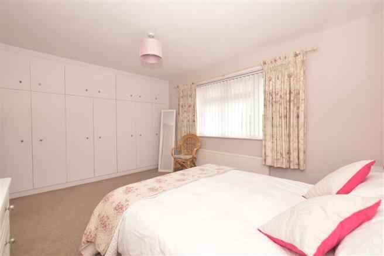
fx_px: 160
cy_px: 128
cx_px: 192
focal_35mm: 15
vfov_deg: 77.3
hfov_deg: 100.4
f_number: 7.1
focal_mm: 10
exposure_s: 1/125
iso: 500
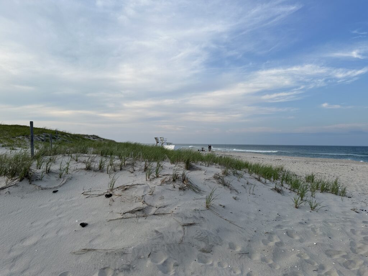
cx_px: 184
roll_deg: -1.2
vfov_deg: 56.8
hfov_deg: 71.6
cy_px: 138
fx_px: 255
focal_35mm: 24
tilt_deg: +0.2
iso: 80
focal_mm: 6.86
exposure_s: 1/2110
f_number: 1.78
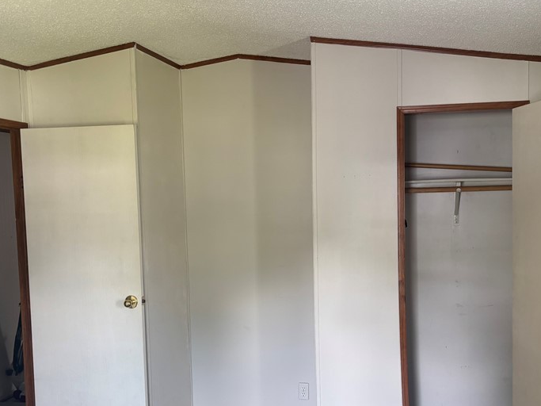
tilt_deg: -4.5
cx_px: 310
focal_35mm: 39
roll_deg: +1.2
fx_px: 609
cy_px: 236
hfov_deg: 47.7
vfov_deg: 36.7
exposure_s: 1/69
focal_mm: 5.96
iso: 125
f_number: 1.6
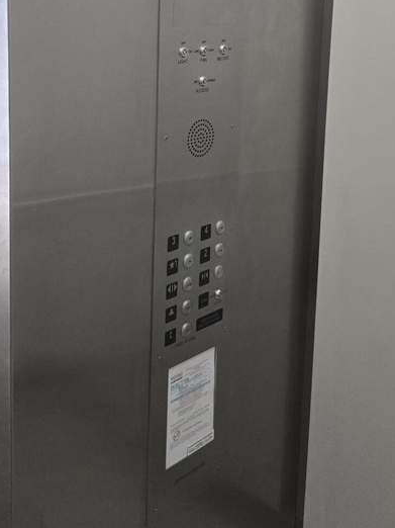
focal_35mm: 47
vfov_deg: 38.6
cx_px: 190
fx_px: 716
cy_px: 89
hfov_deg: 30.9
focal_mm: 6.3
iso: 500
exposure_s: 1/120
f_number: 1.7
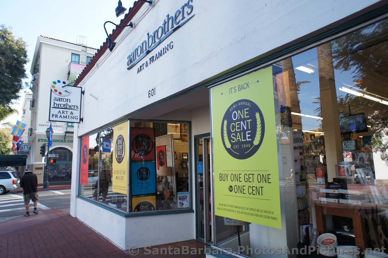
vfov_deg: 53.0
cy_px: 129
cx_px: 194
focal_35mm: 24
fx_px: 258
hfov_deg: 73.8
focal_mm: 16
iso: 200
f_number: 4.5
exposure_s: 1/250
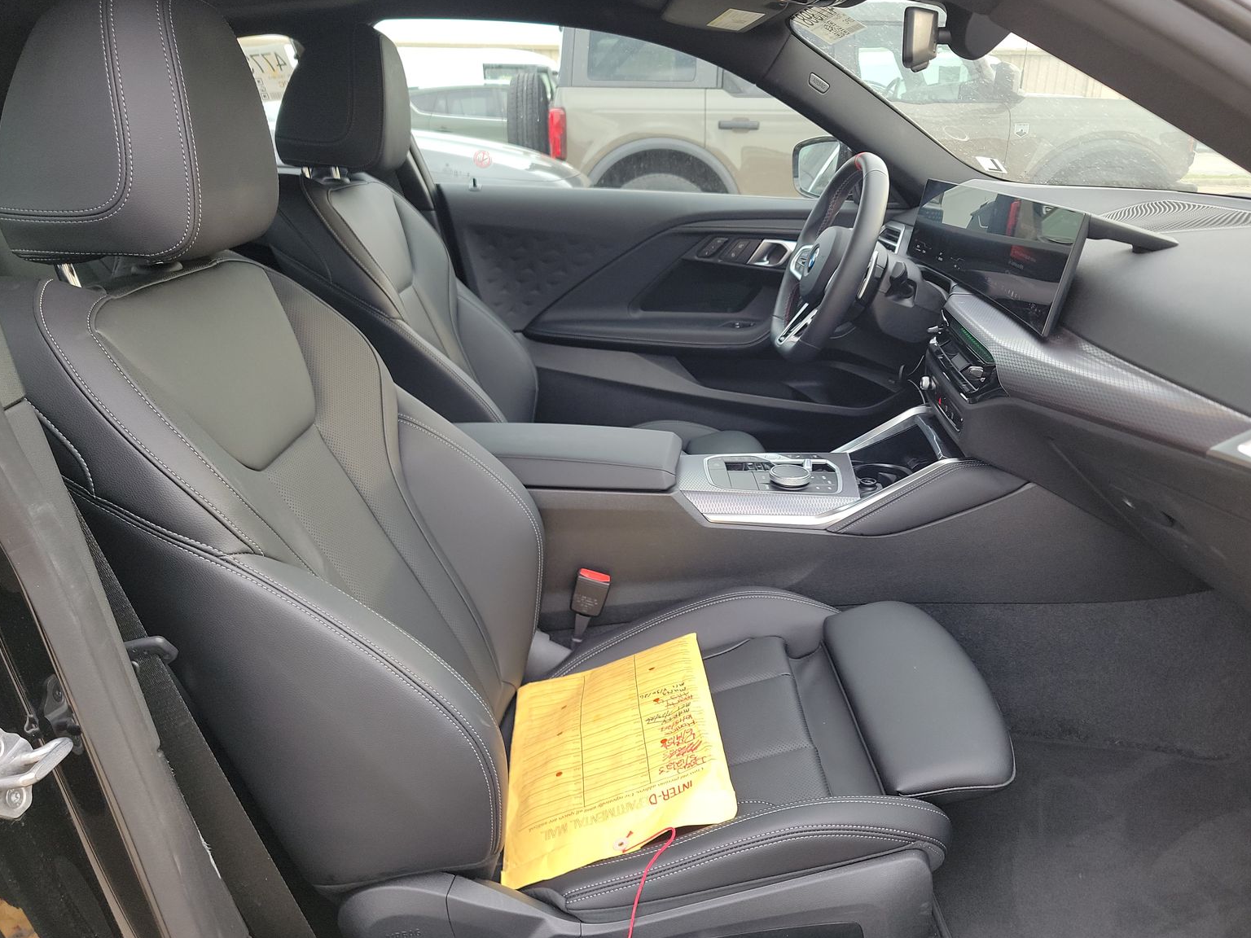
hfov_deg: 69.4
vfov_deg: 54.9
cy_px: 484
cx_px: 646
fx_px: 903
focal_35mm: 25
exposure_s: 1/59
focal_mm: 6.7
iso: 100
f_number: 1.8
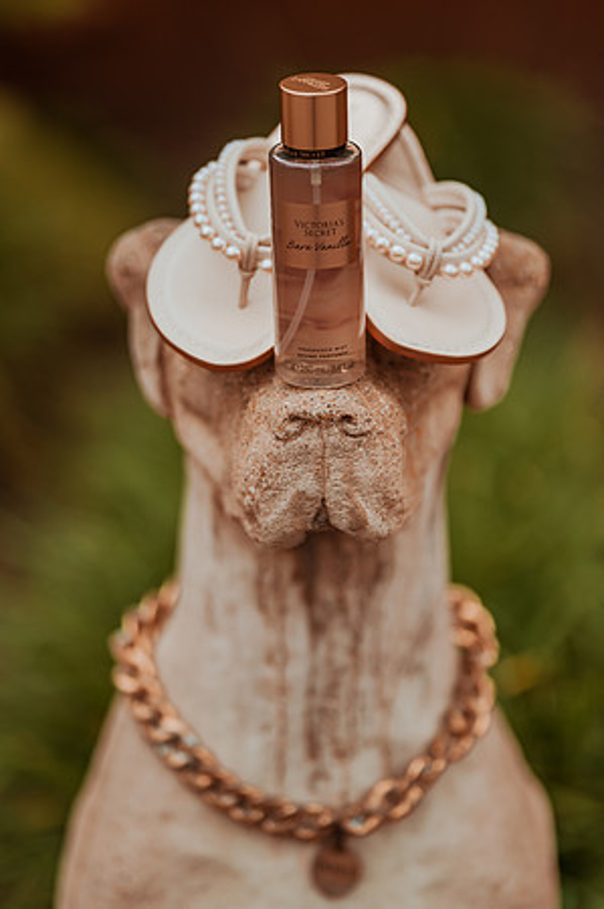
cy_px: 454
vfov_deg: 15.2
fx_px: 3405
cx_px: 302
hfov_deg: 10.1
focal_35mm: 135
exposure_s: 1/5000
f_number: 1.8
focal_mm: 135
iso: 200
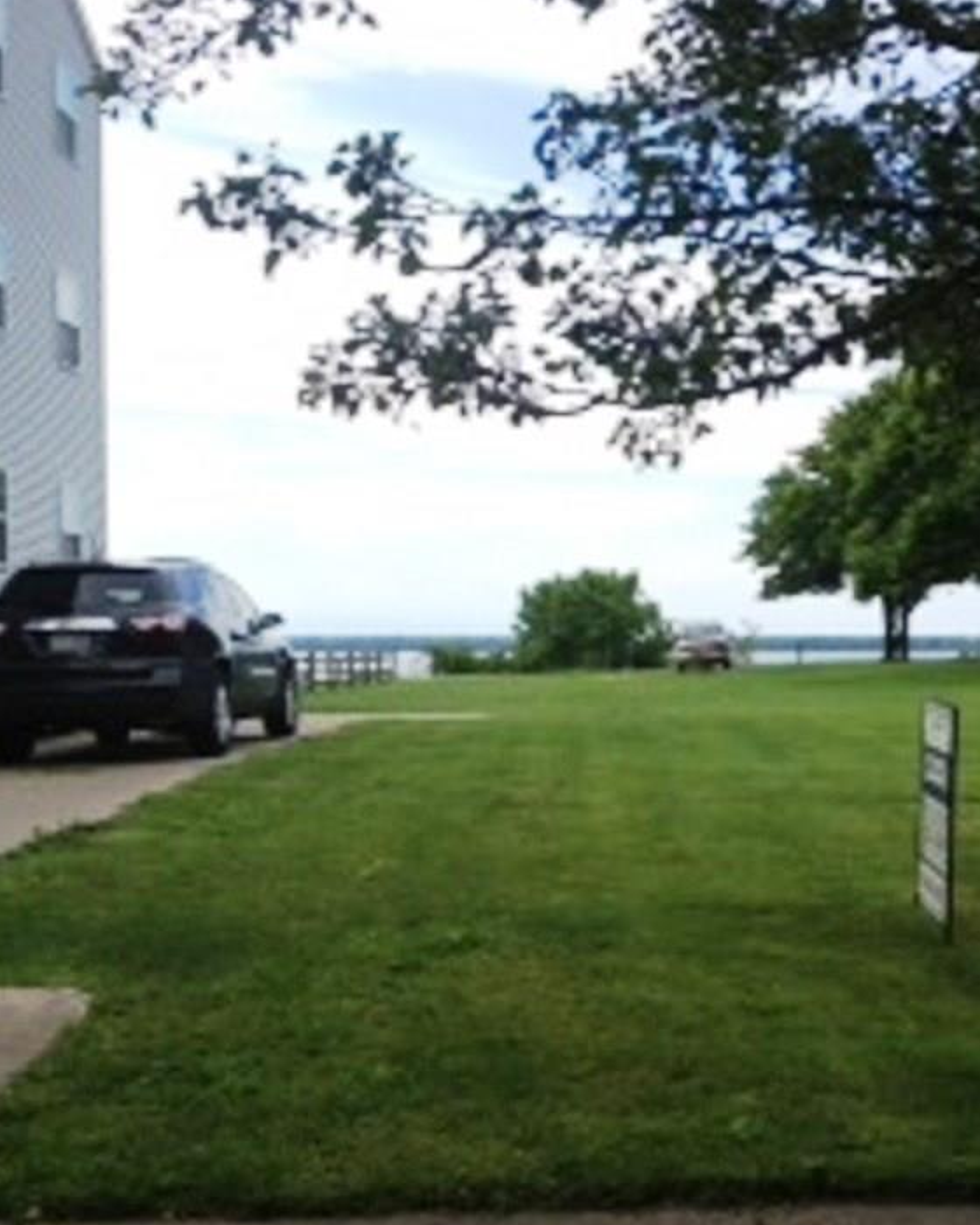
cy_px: 665
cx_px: 742
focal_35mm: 50
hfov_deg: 29.7
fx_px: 1813
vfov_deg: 37.3
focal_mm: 4.28
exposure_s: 1/1042
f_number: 2.4
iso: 50
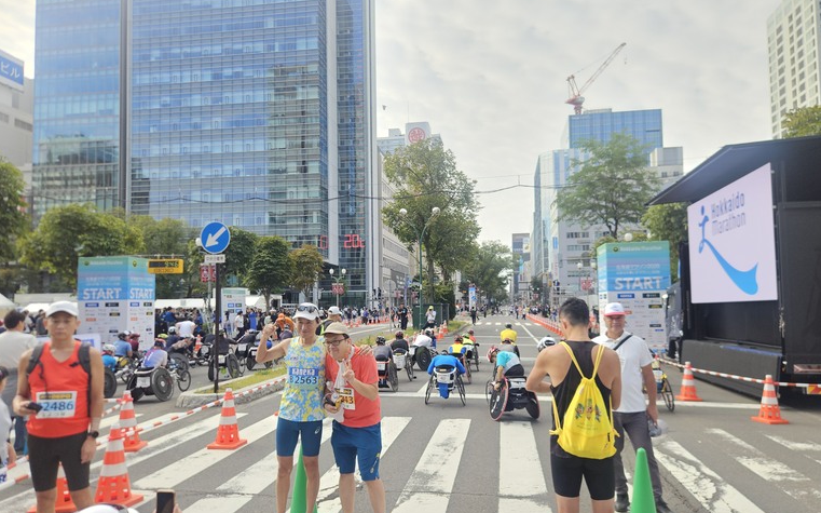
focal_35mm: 25
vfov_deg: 49.2
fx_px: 559
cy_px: 274
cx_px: 415
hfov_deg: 72.6
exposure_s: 1/391
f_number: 1.8
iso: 25
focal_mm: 5.4
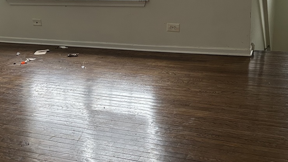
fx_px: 420
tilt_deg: -20.9
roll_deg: +4.7
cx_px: 118
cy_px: 83
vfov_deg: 21.8
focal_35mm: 55
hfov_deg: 37.7
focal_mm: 5.7
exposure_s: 1/60
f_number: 1.5
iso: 250
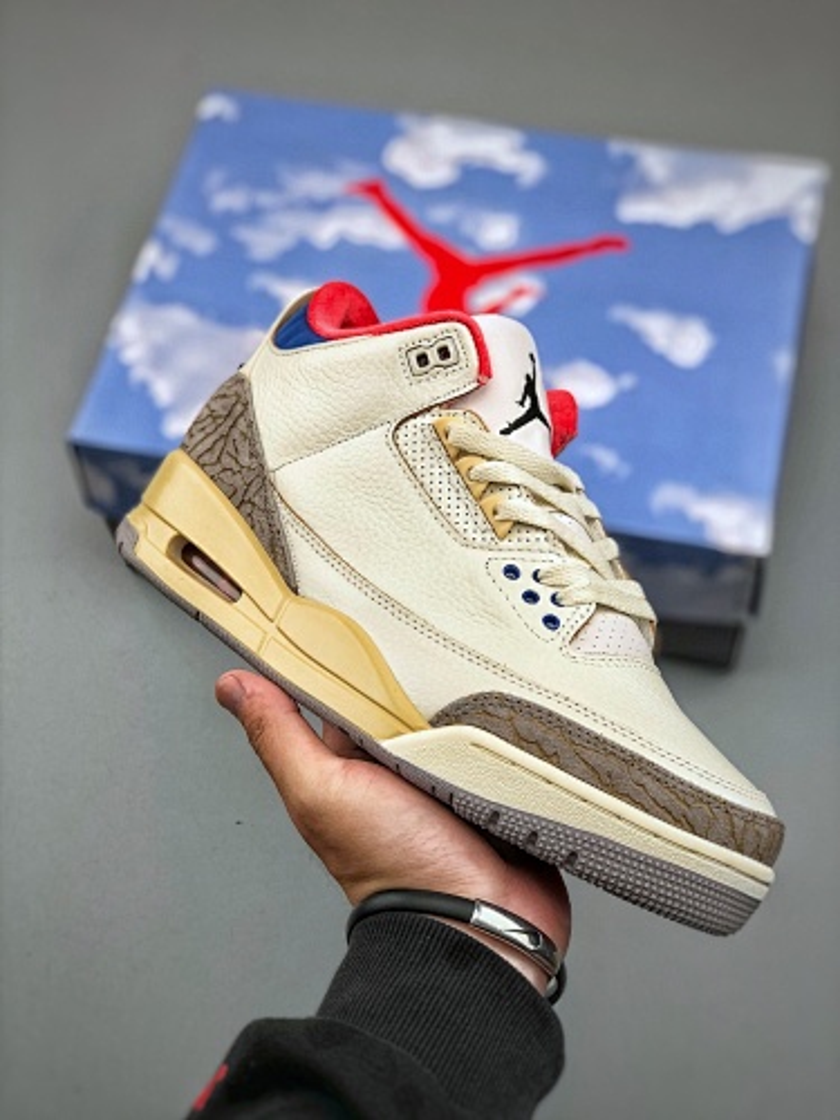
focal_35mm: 57
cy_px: 560
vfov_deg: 33.8
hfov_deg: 25.7
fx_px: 1844
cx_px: 420
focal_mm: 6.6
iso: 20
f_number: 2.8
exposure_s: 1/100
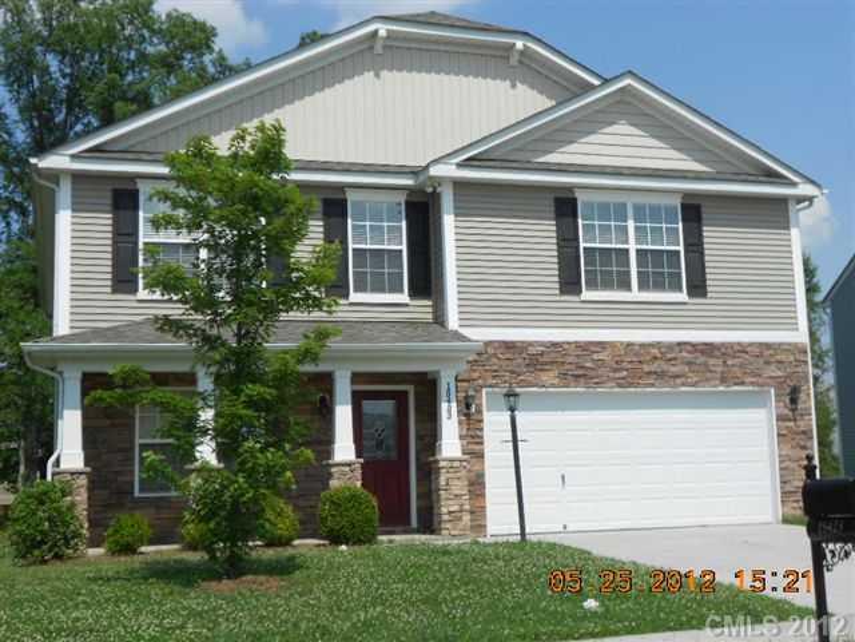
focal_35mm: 49
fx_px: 1210
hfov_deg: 38.9
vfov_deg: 29.7
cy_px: 321
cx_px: 428
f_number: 4.5
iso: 80
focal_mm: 8.8
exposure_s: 1/1000
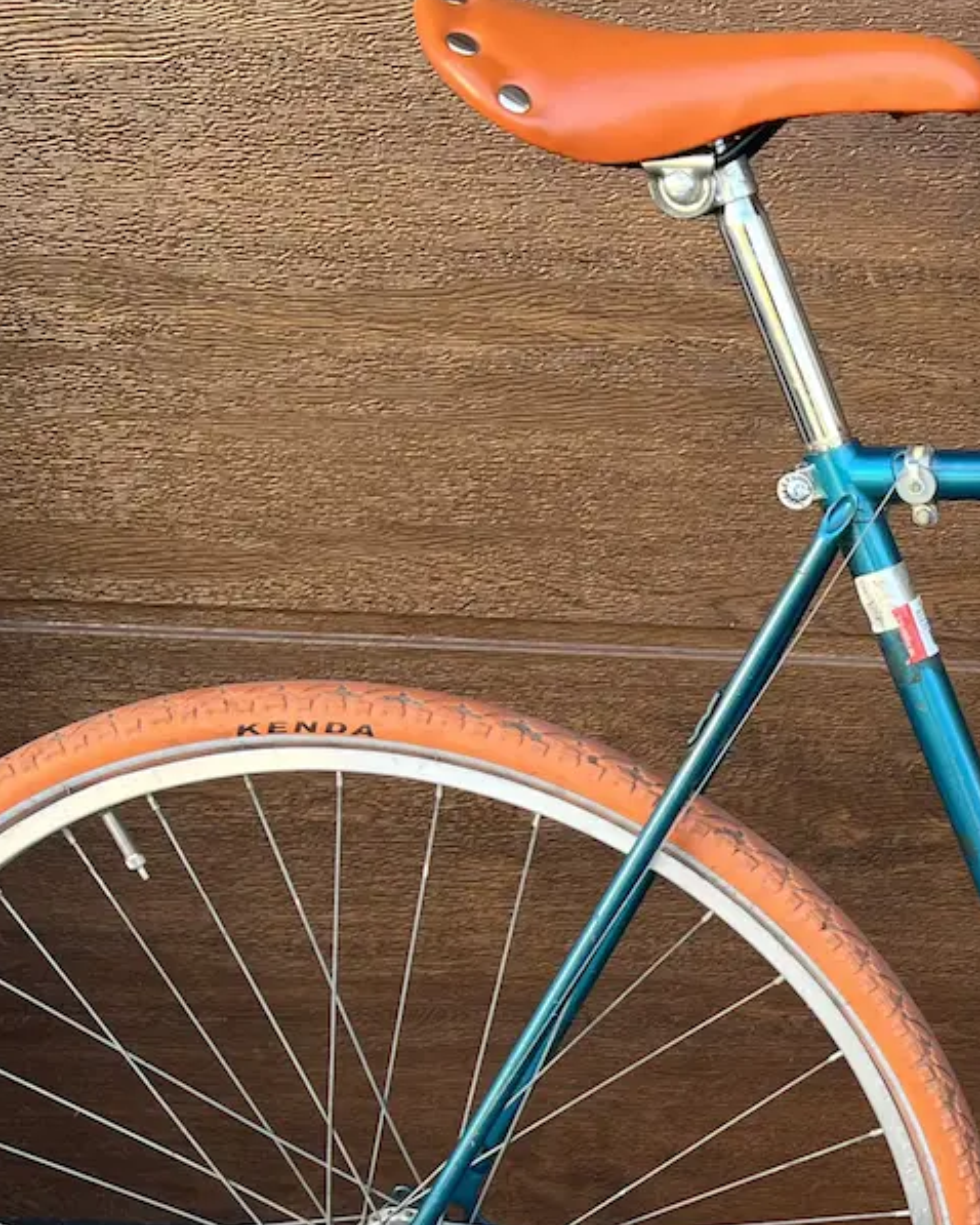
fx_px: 2464
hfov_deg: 20.3
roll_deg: -2.2
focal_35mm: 68
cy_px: 954
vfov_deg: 27.4
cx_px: 1335
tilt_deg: -25.3
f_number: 1.5
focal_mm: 5.7
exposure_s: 1/121
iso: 40
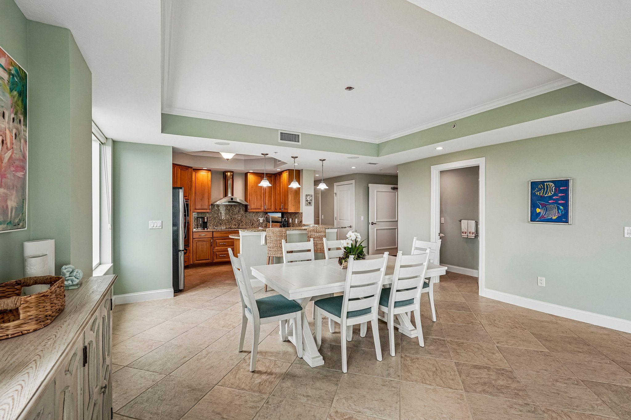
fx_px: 280
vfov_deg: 73.7
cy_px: 210
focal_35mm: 16
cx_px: 316
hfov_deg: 96.7
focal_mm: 16
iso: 400
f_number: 8
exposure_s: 1/60
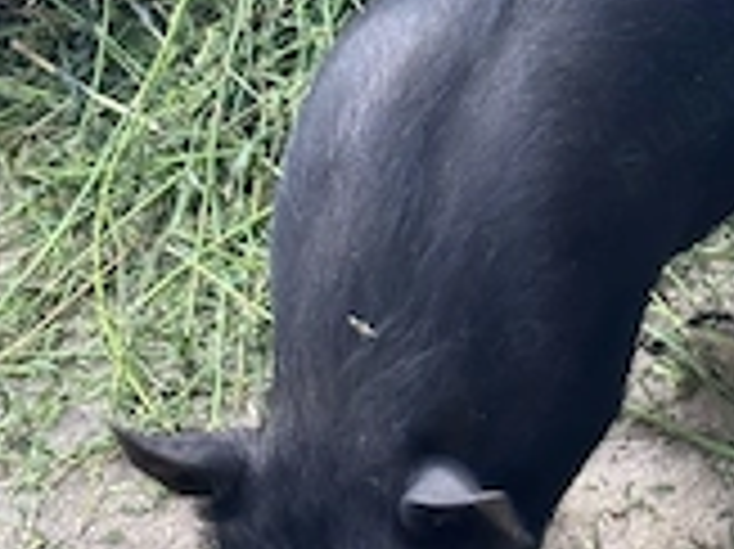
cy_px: 126
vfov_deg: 12.5
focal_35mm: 118
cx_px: 491
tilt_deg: -45.2
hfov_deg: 16.7
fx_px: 2500
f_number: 1.78
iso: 160
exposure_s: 1/60
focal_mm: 6.86
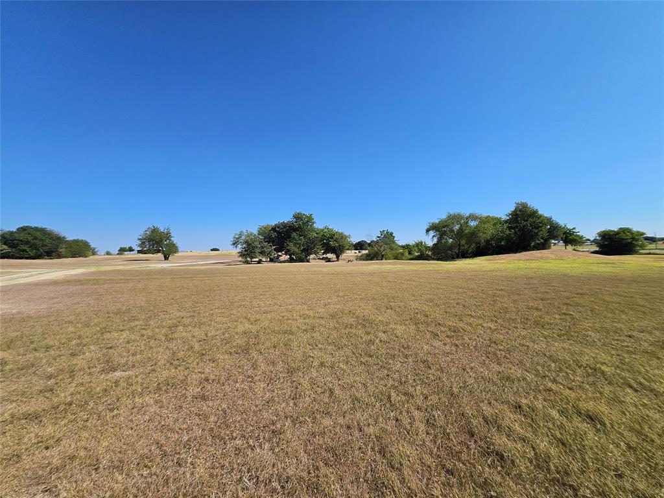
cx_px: 332
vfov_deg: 89.9
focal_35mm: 13
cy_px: 249
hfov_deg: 106.2
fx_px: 249
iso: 32
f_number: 2.2
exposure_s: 1/2131
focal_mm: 1.74
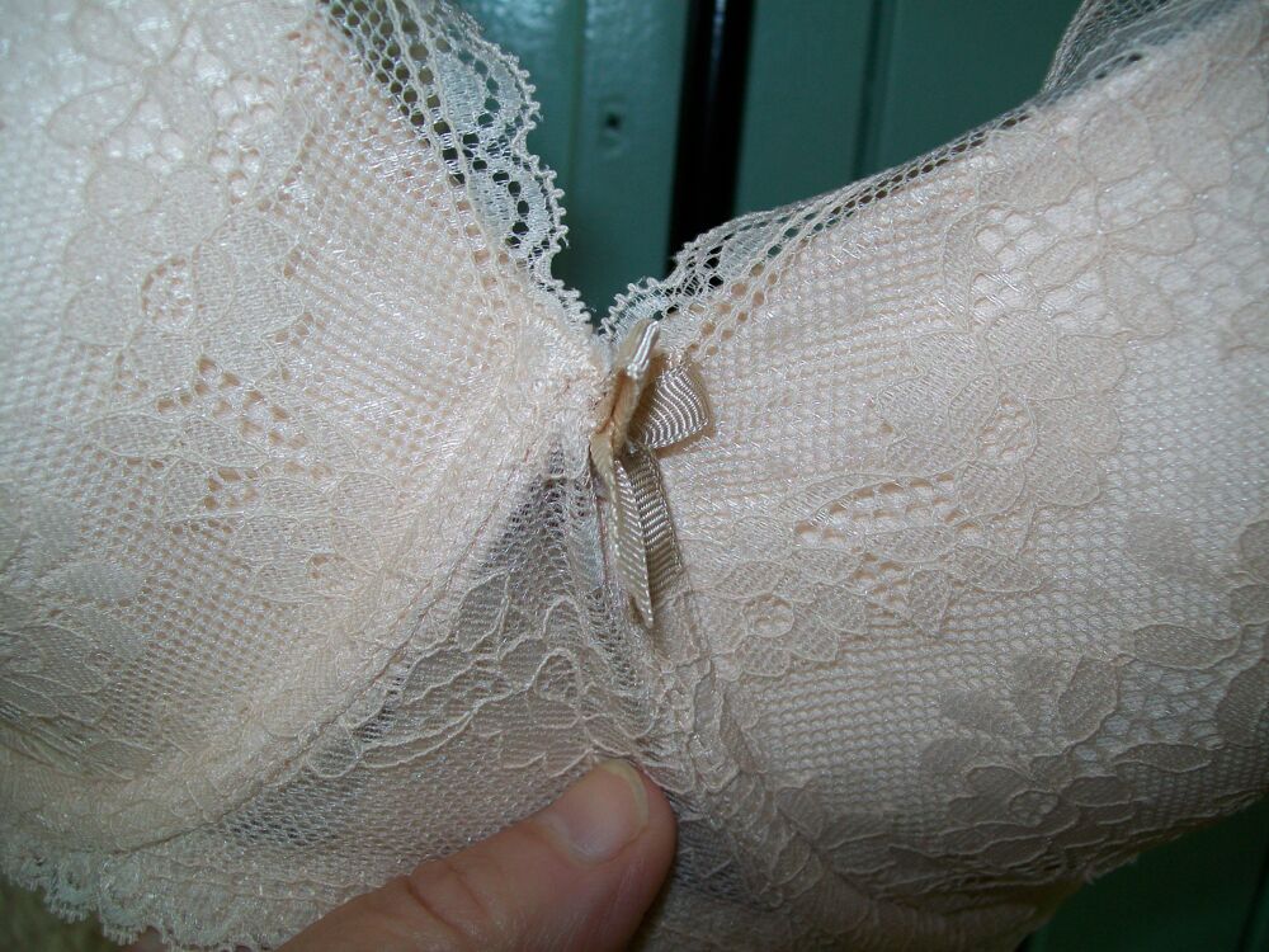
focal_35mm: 34
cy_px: 476
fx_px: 1246
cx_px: 634
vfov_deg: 41.8
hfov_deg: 54.0
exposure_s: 1/60
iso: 64
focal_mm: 6.1
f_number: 2.7
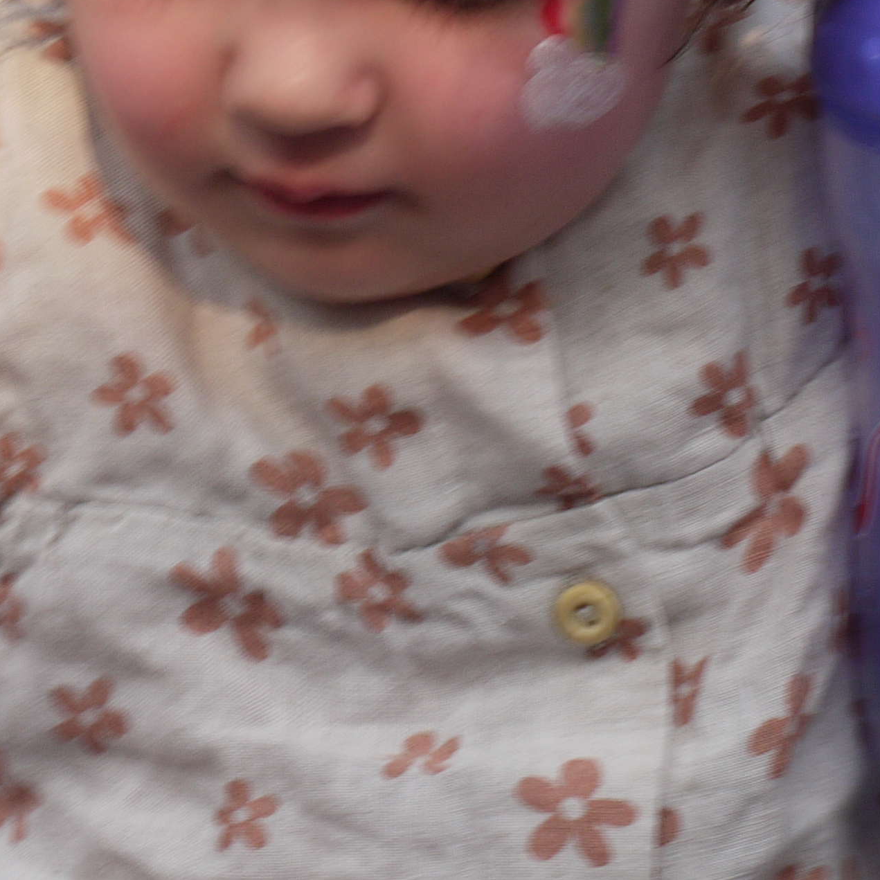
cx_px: 30
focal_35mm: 345
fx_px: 9923
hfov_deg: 5.1
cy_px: 104
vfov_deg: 5.1
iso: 160
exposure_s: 1/80
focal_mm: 62
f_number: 14
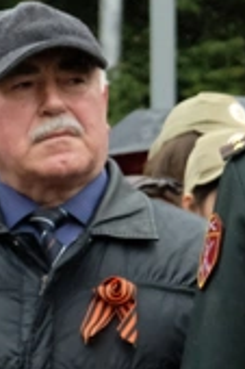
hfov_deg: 4.4
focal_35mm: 304
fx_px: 3109
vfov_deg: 6.8
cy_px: 287
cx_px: 648
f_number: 5.6
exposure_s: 1/1500
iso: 4000
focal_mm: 46.3
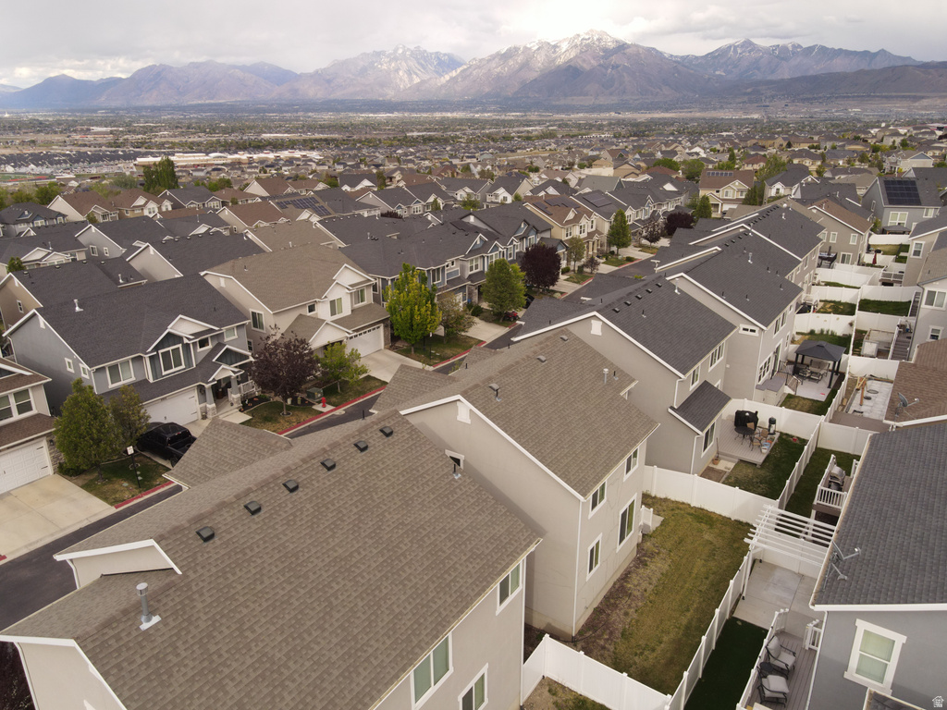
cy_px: 355
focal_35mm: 24
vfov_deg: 56.8
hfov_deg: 71.6
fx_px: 657
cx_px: 474
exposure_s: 1/400
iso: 100
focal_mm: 4.5
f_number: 2.8
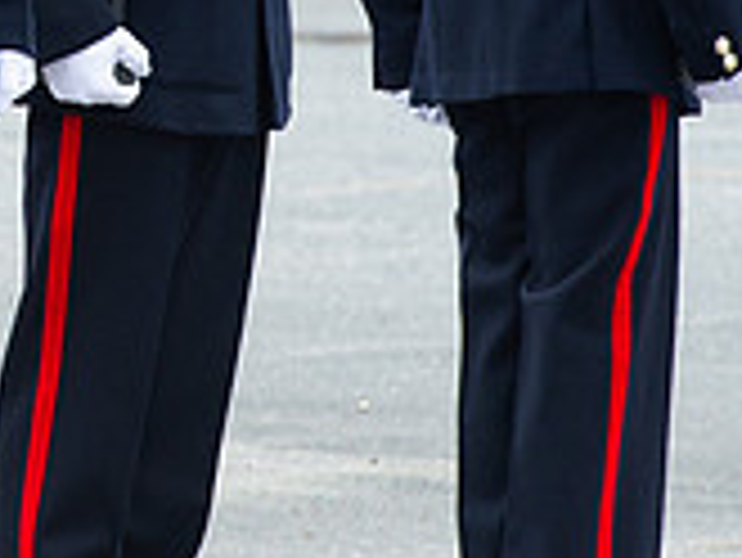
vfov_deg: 1.9
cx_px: -178
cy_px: -347
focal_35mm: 780
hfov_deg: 2.5
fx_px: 16732
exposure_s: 1/250
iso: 640
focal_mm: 200
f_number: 6.3
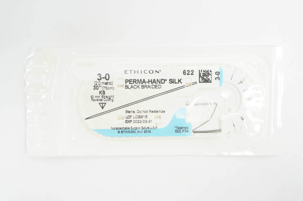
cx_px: 152
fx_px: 328
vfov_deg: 34.1
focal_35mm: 39
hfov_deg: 49.6
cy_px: 100
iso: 400
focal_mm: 26
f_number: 8
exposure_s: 1/15
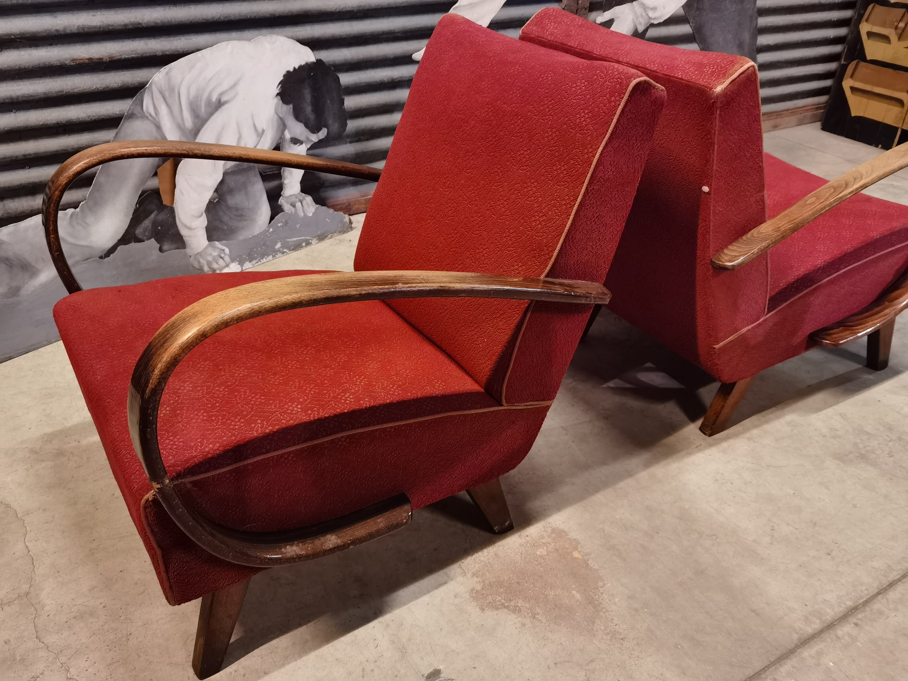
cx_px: 454
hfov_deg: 58.4
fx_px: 813
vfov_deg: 45.4
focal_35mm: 31
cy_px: 340
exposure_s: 1/20
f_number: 1.9
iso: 1000
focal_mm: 6.71
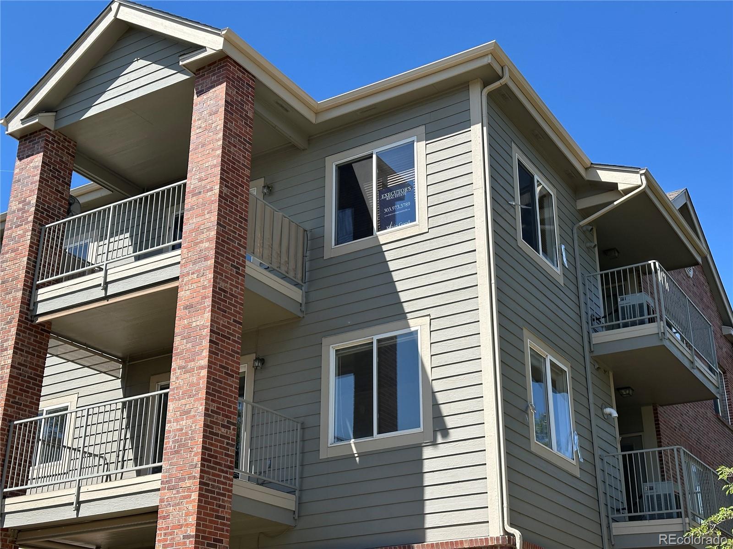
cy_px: 274
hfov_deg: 39.7
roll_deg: -0.2
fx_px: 1016
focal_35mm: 48
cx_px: 366
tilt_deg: +23.6
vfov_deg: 30.3
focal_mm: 6.86
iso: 64
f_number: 1.78
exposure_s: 1/2667
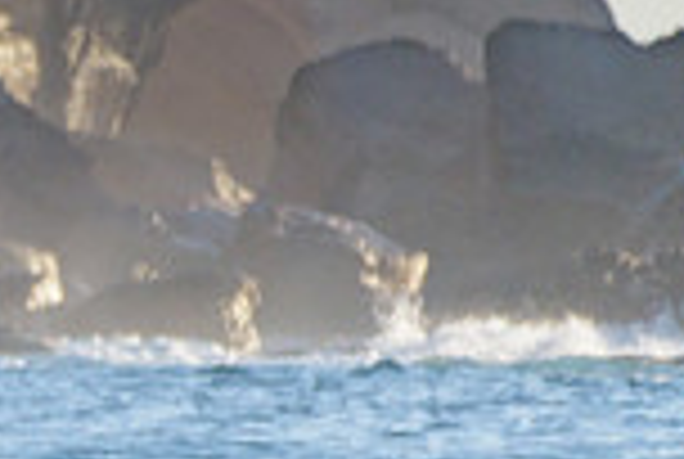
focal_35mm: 2331
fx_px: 44375
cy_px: 514
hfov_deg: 0.9
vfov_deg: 0.6
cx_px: -423
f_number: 5.6
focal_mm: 500
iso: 250
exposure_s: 1/2000
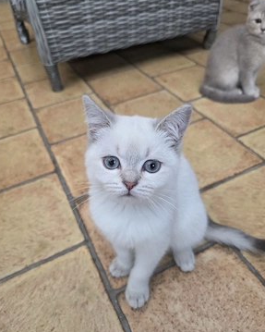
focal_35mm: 25
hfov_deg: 56.8
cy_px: 174
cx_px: 130
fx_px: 245
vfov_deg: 68.1
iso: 640
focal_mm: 6.3
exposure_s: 1/101
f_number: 1.7
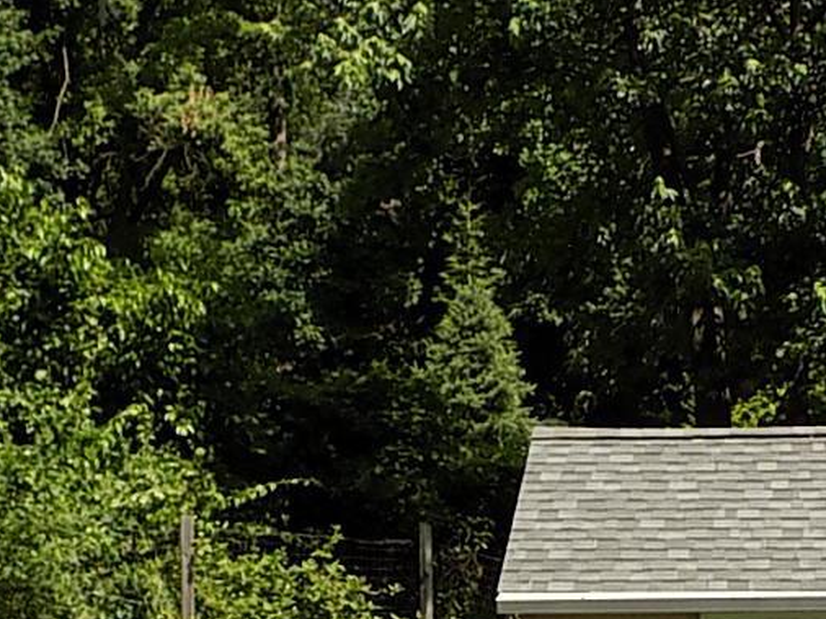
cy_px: 941
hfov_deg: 16.8
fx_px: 2791
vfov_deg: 12.0
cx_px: 477
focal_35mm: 117
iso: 80
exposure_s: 1/640
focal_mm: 6.6
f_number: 3.5
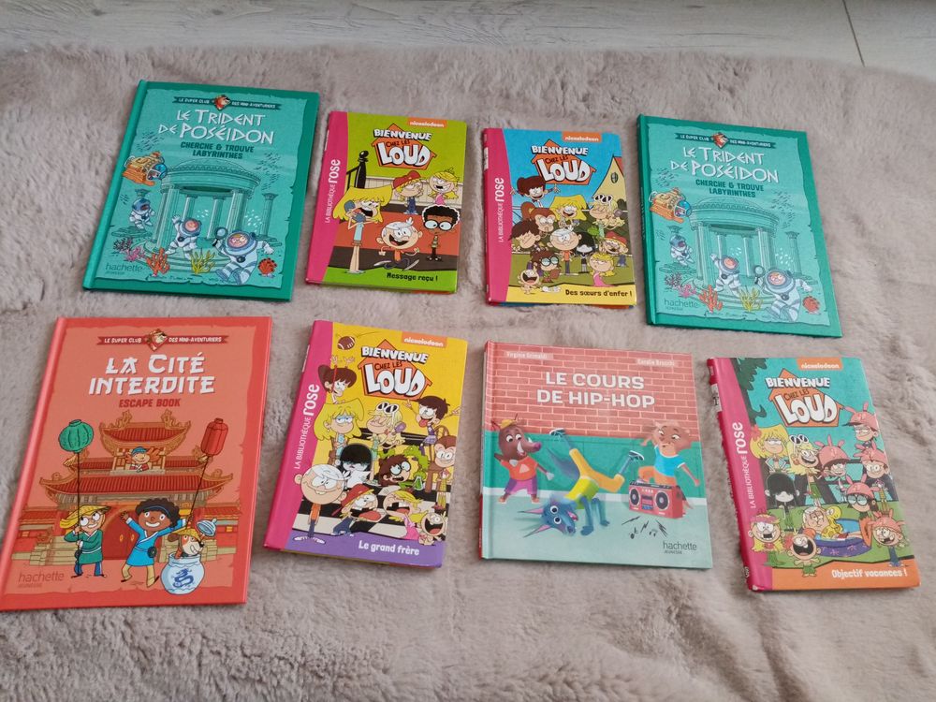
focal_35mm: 26
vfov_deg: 53.1
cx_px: 468
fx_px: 703
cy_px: 351
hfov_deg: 67.3
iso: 430
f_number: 1.8
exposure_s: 1/33.3
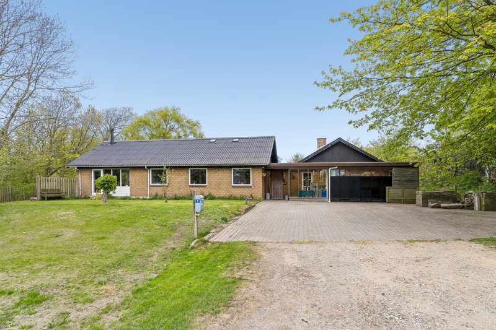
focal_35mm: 20
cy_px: 165
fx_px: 269
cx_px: 248
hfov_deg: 85.4
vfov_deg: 63.2
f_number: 8
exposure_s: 1/250
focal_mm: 13
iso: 200
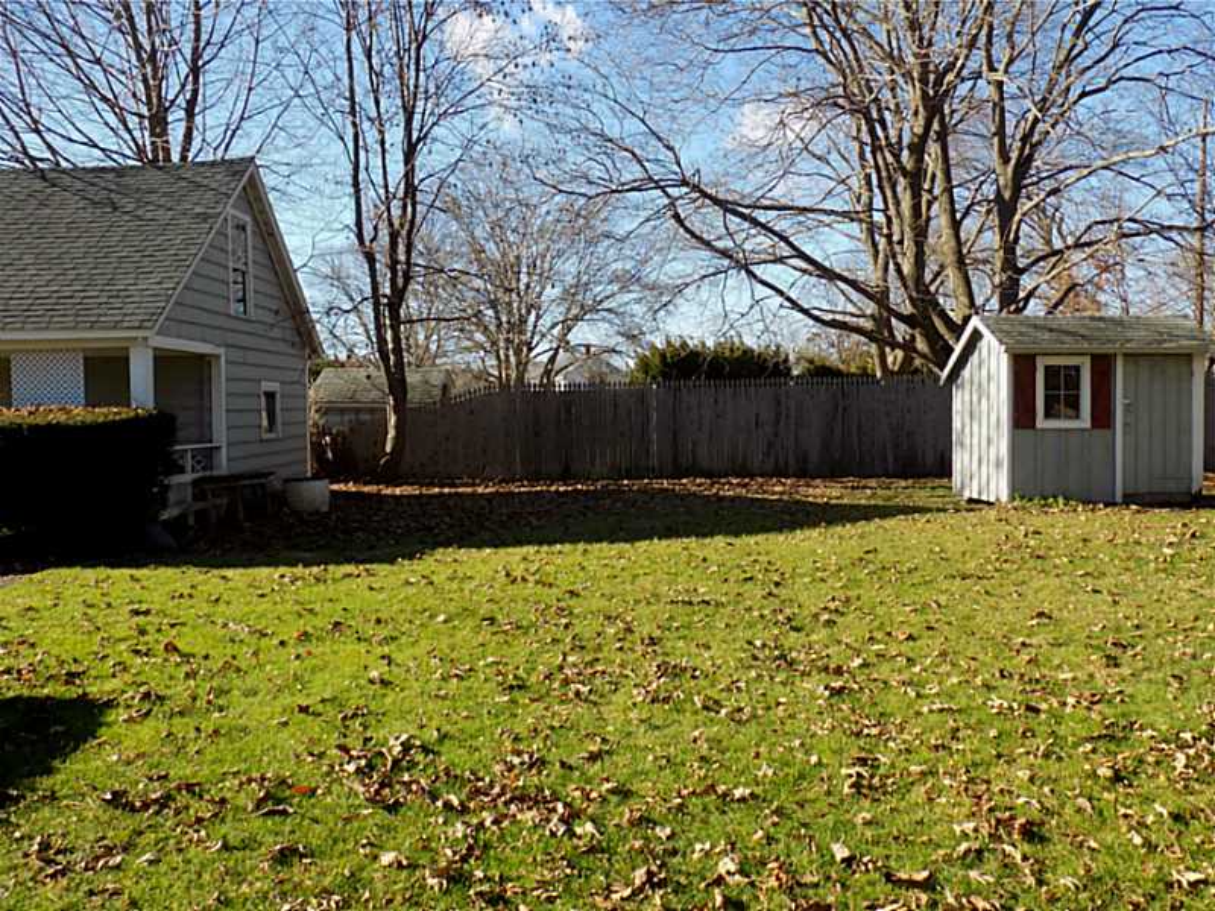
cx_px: 608
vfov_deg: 46.8
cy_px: 456
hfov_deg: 60.0
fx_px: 1053
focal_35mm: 30
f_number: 3.3
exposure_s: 1/320
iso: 80
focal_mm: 5.3
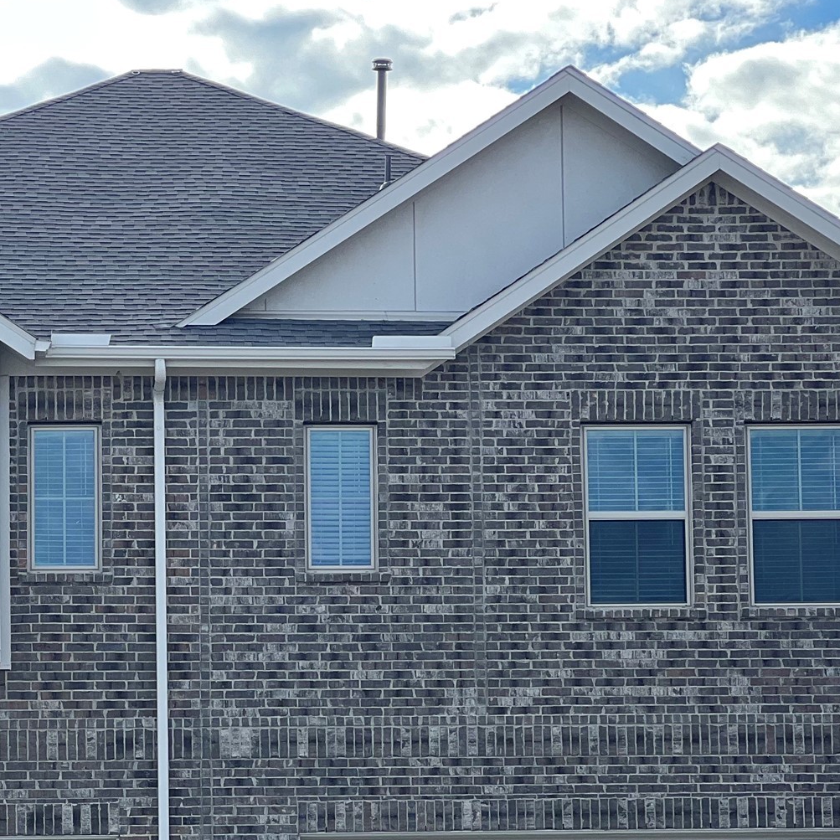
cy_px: 612
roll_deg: +1.6
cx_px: 187
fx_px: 3816
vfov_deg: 12.5
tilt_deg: +4.5
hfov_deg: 12.5
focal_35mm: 139
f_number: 2.8
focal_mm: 9
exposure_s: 1/327
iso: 32
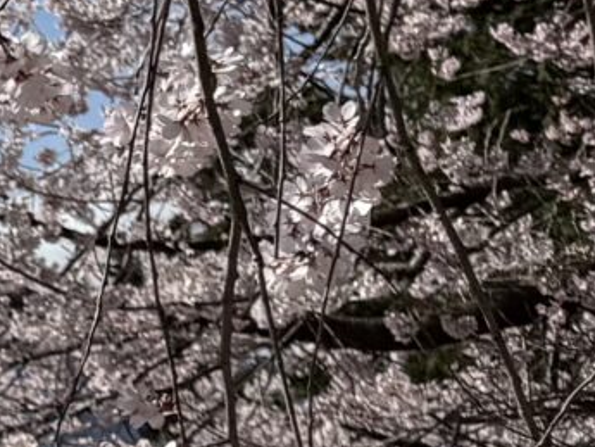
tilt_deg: +9.1
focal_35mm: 178
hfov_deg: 8.5
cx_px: -1412
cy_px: 224
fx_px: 3061
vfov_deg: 8.3
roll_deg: -3.8
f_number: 1.78
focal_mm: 6.76
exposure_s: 1/8130
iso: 80
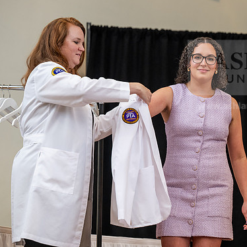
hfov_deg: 11.0
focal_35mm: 158
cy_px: 120
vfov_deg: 11.1
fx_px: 1276
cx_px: 168
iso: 1600
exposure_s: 1/200
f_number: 3.5
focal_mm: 120
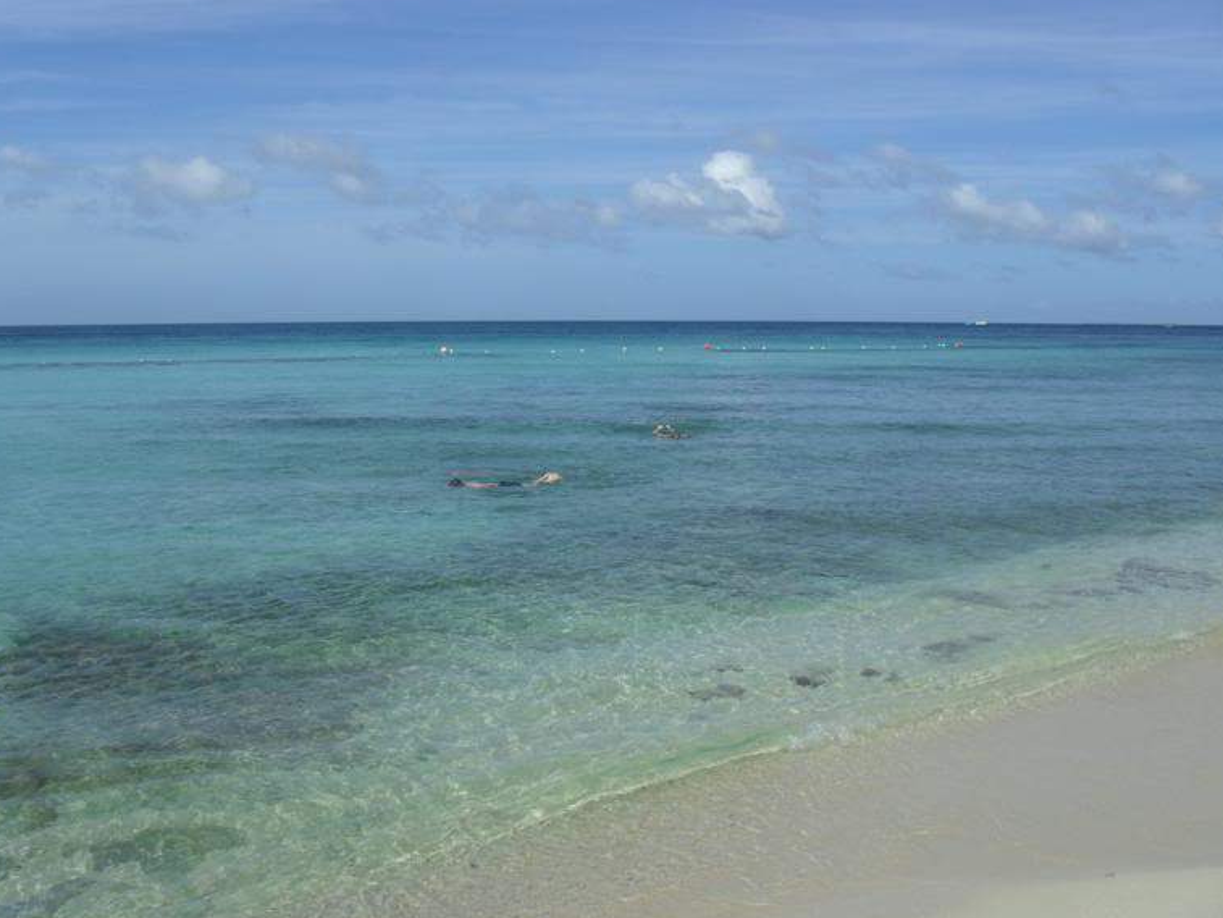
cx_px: 601
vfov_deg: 38.7
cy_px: 459
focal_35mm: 37
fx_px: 1307
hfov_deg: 50.1
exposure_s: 1/500
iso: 100
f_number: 8.4
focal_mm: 6.3
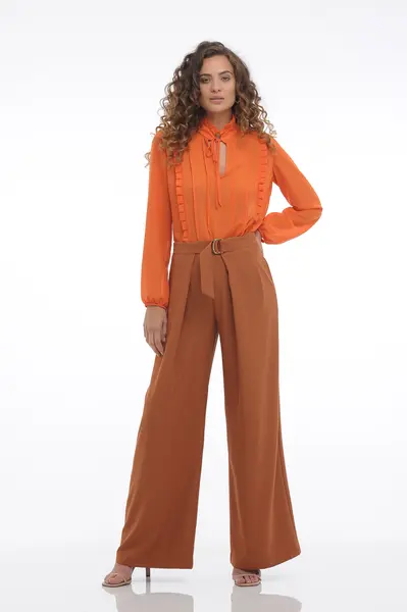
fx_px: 1614
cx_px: 204
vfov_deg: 21.5
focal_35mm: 95
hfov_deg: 14.4
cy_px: 306
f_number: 9
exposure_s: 1/160
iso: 200
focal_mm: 95
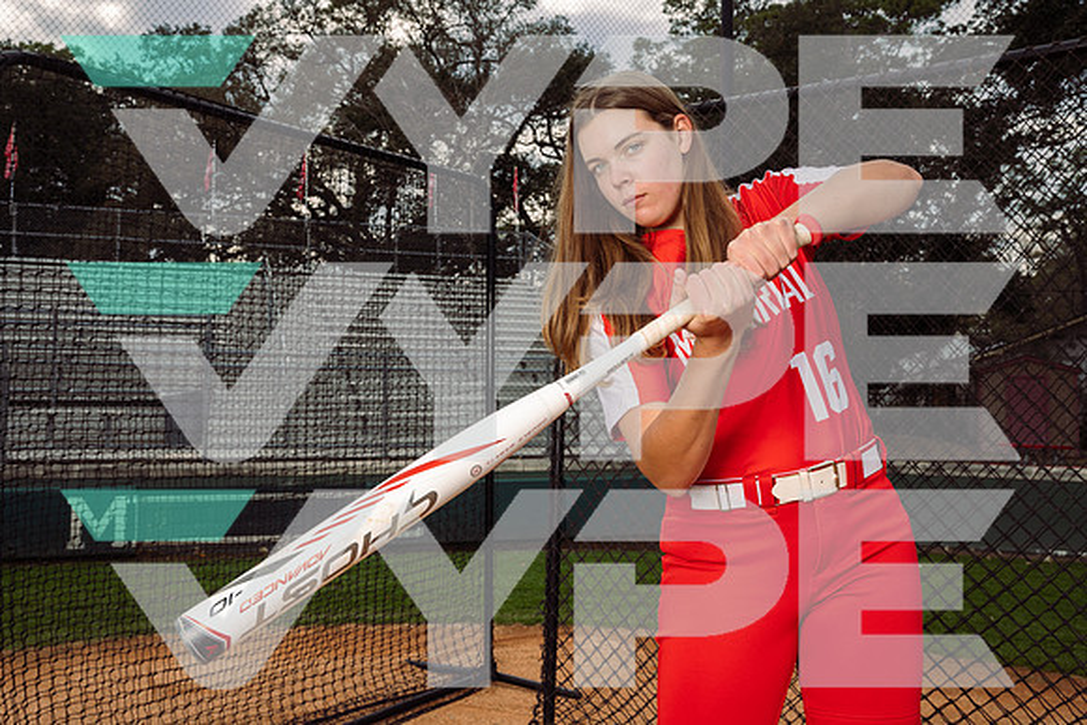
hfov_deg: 57.2
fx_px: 997
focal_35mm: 33
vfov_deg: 40.0
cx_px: 544
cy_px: 362
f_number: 9
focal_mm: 33
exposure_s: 1/160
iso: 125
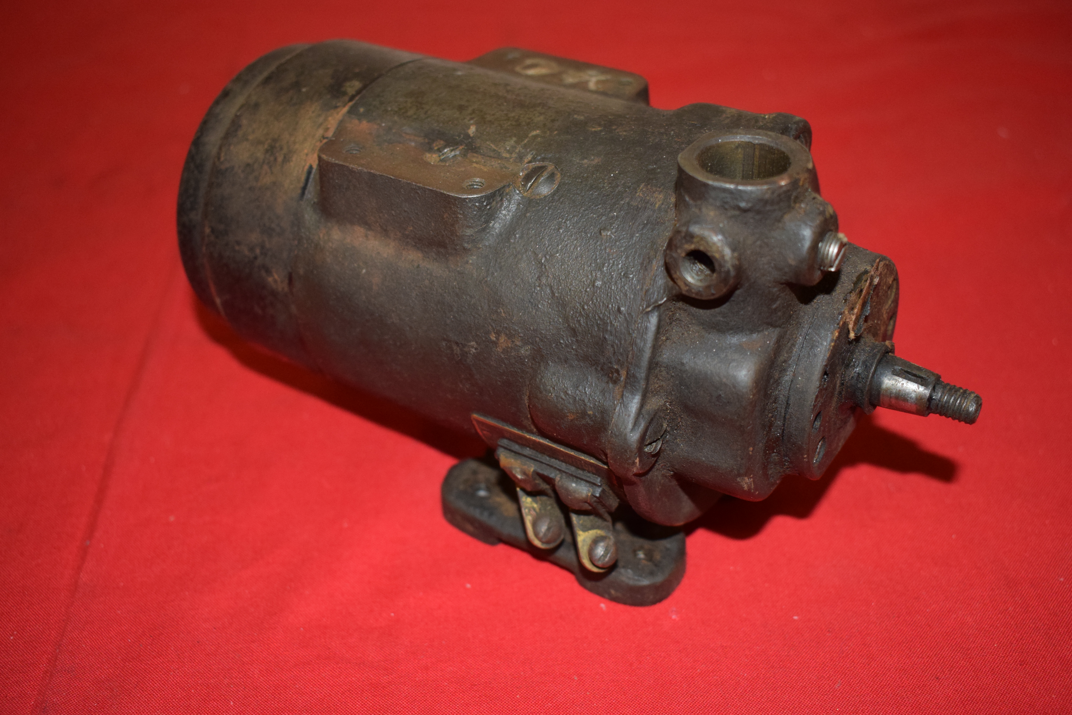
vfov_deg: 31.9
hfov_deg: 46.4
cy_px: 358
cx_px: 536
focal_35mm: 42
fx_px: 1251
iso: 1250
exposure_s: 1/200
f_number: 5
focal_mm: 28
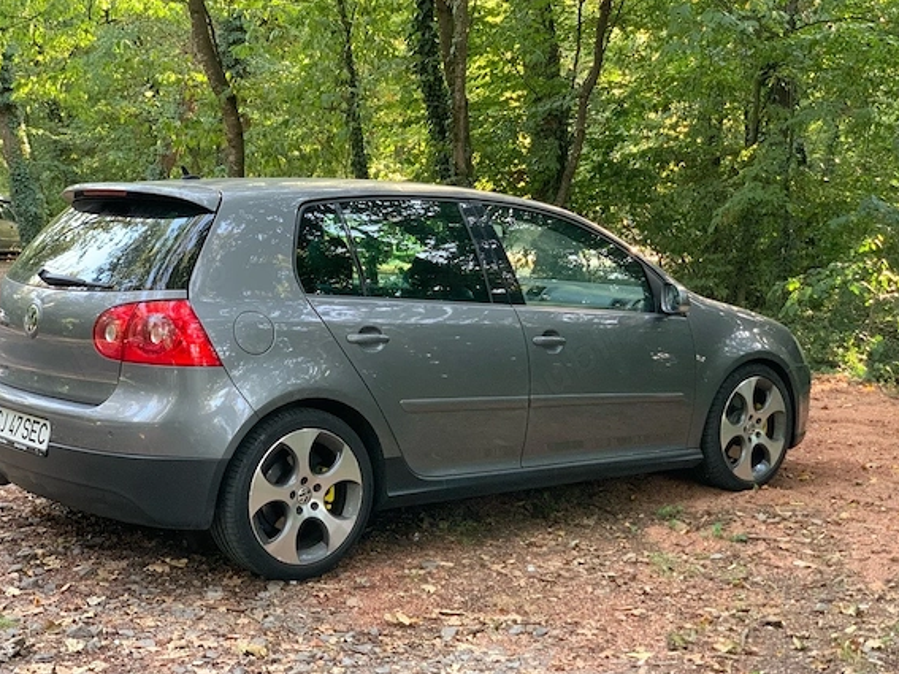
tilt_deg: -5.9
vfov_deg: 26.5
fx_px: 1428
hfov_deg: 34.9
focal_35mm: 55
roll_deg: +1.0
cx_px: 434
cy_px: 343
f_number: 2.4
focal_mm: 6
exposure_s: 1/60
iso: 250
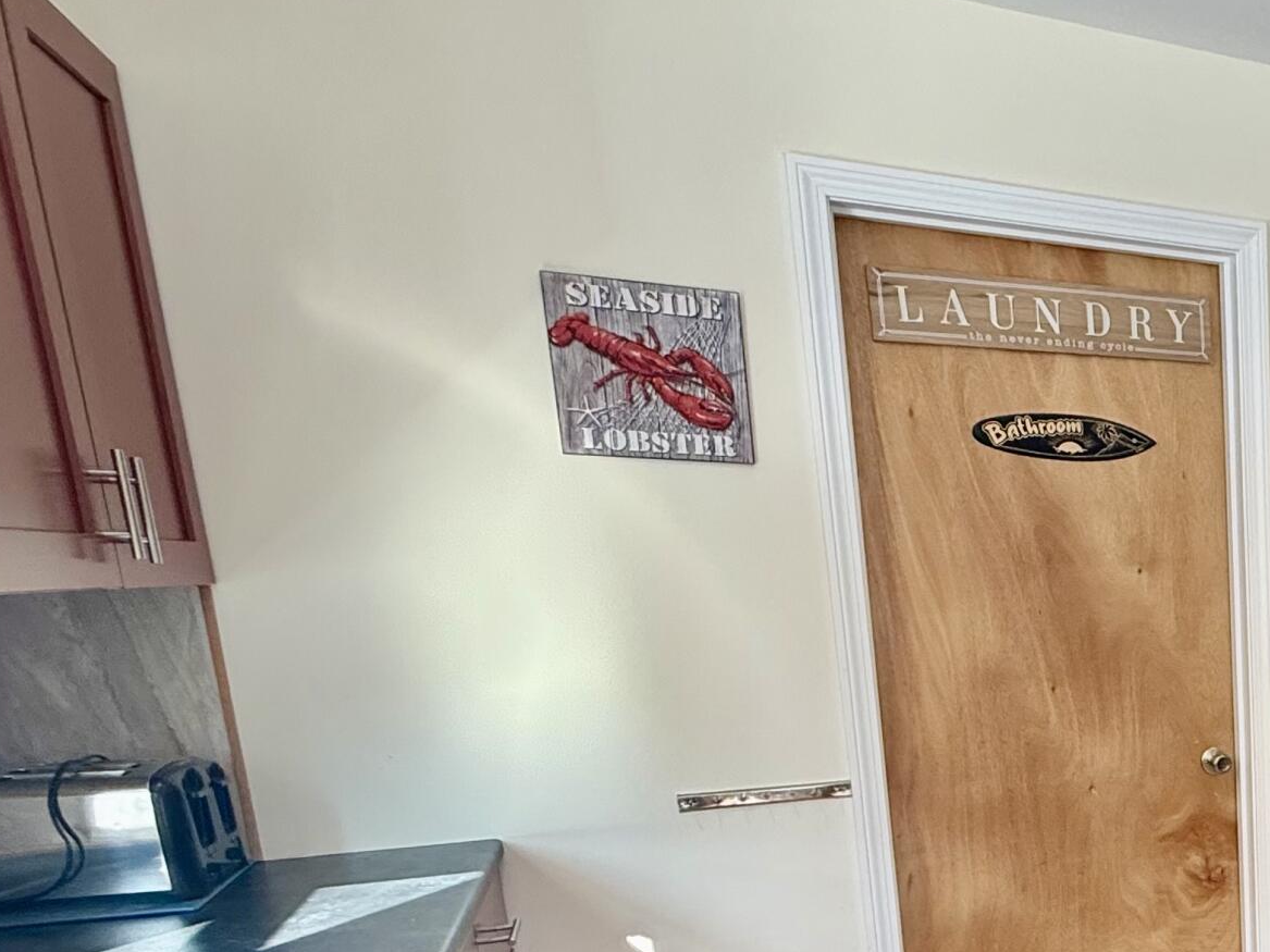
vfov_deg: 37.0
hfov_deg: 39.9
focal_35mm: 36
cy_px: 864
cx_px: 1448
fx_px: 1321
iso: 160
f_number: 2.2
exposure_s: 1/120
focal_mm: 2.22
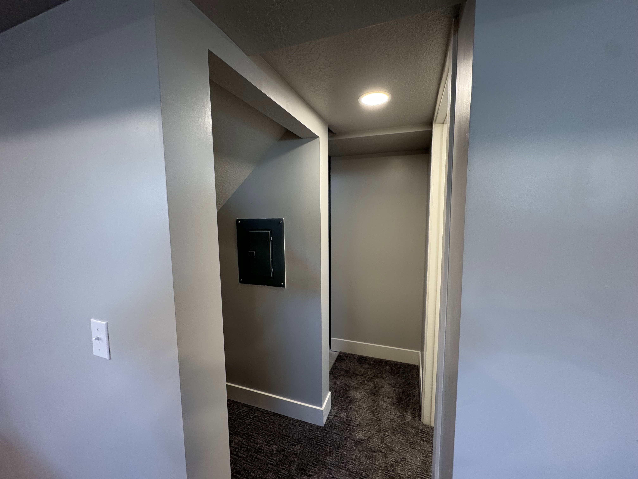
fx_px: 258
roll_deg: +0.1
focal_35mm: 14
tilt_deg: -6.1
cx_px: 319
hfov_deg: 102.1
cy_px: 240
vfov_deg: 85.7
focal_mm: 2.22
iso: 200
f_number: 2.2
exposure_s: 1/60
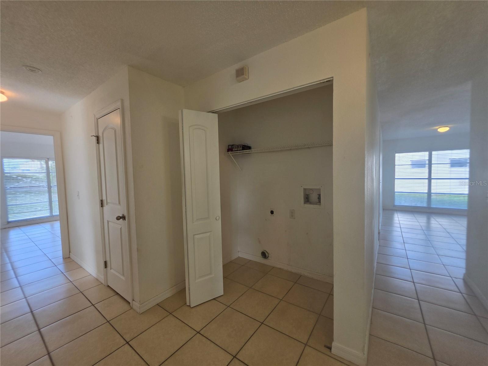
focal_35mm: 13
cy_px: 183
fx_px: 183
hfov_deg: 106.2
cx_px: 244
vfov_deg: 89.9
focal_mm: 2.2
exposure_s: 1/120
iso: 40
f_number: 1.9
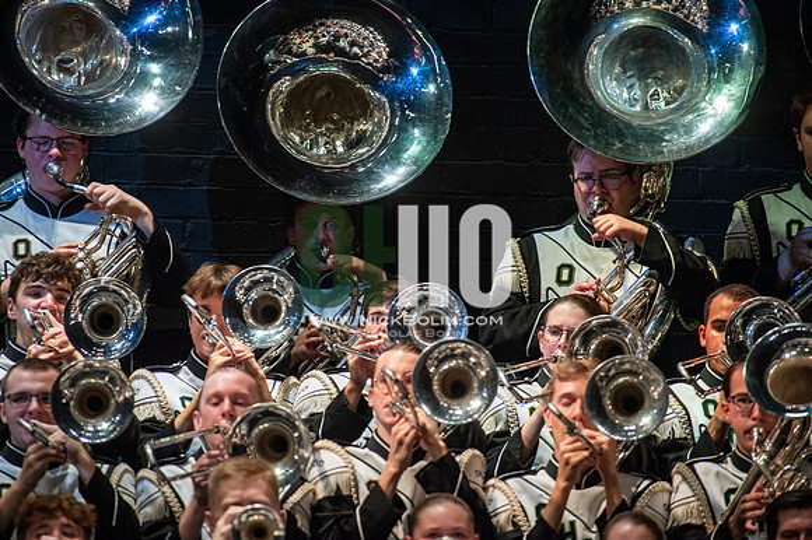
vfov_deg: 2.3
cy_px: 270
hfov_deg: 3.4
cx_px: 406
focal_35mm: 600
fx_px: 13525
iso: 5000
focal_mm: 600
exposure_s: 1/400
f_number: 5.6
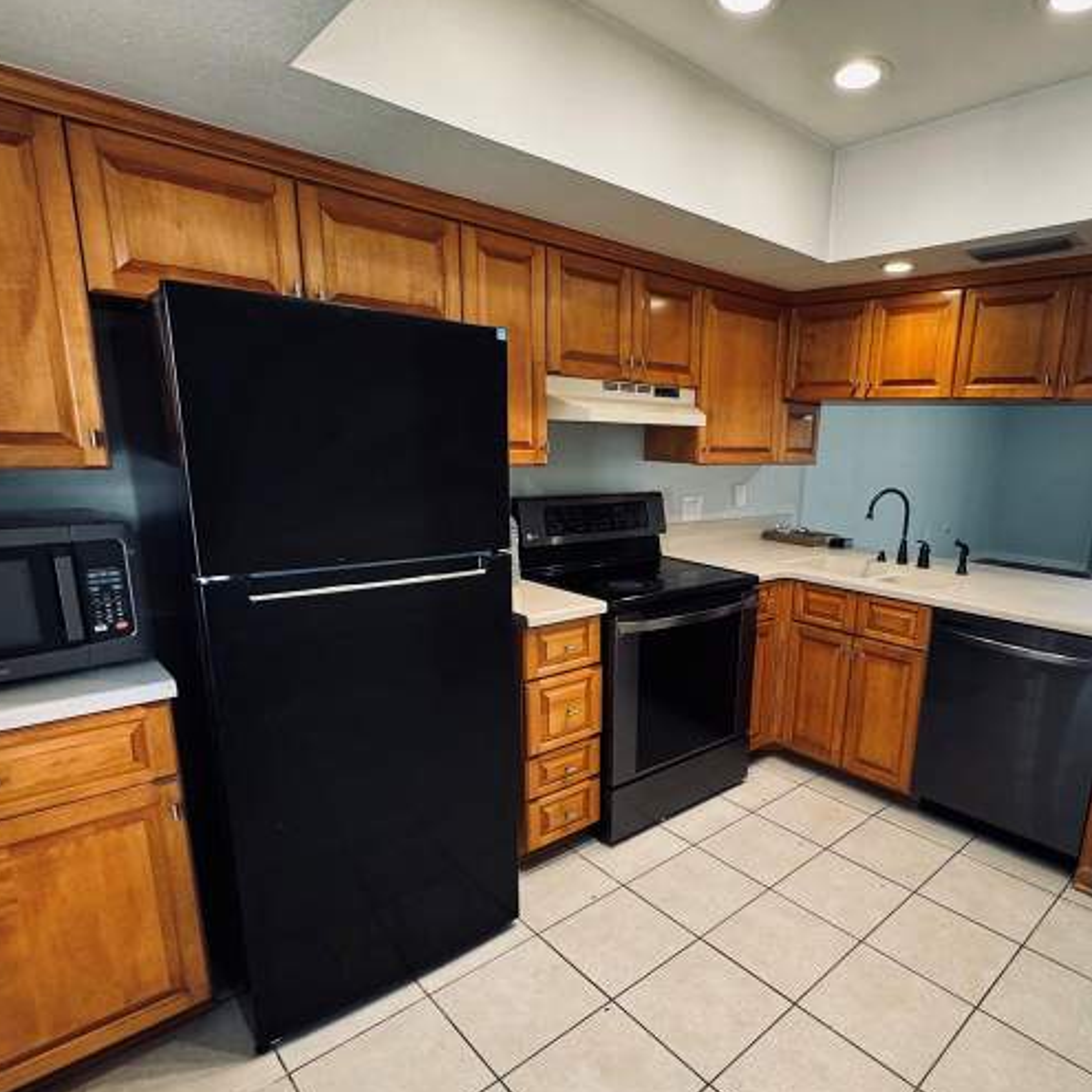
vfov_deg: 74.6
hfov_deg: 73.8
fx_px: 714
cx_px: 671
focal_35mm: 20
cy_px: 600
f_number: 2.2
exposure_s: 1/60
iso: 160
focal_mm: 2.22
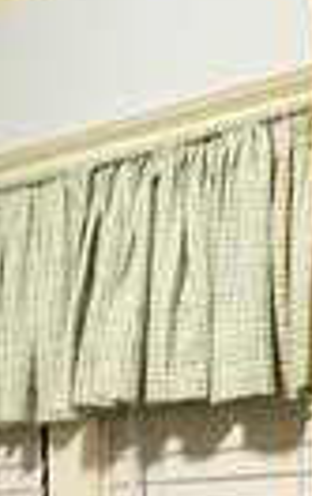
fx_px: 1883
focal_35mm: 139
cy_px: 639
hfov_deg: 9.5
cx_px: 77
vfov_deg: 14.4
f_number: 1.7
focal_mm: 4.25
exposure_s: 1/12
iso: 250
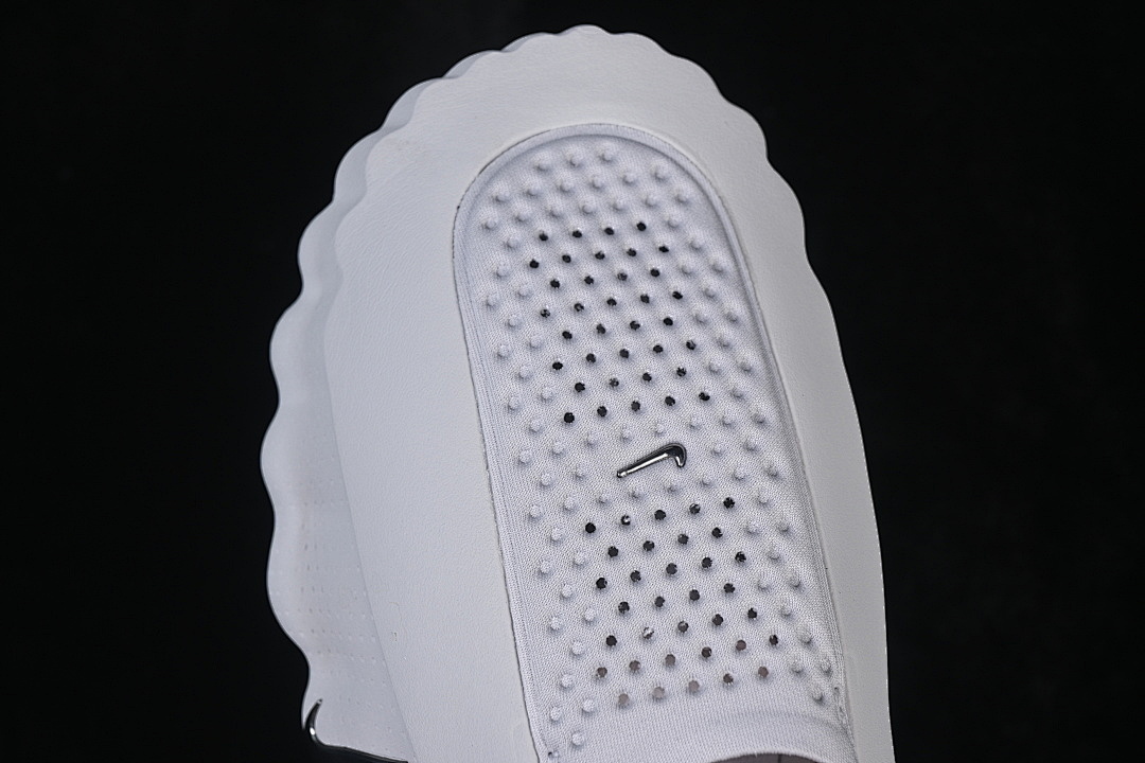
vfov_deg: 18.2
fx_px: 2385
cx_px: 572
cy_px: 382
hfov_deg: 27.0
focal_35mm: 75
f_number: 7.1
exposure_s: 1/80
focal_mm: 50
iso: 160
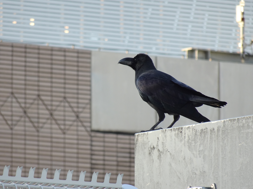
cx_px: 126
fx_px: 4195
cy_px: 94
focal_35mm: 574
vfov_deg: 2.6
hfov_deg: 3.5
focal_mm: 93.78
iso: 200
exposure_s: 1/100
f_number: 6.3
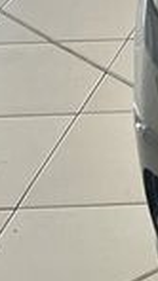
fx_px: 1232
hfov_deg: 6.1
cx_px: 647
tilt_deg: -18.7
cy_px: -118
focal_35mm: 165
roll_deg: -0.5
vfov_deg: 12.5
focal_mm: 3
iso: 100
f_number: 1.8
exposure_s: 1/60
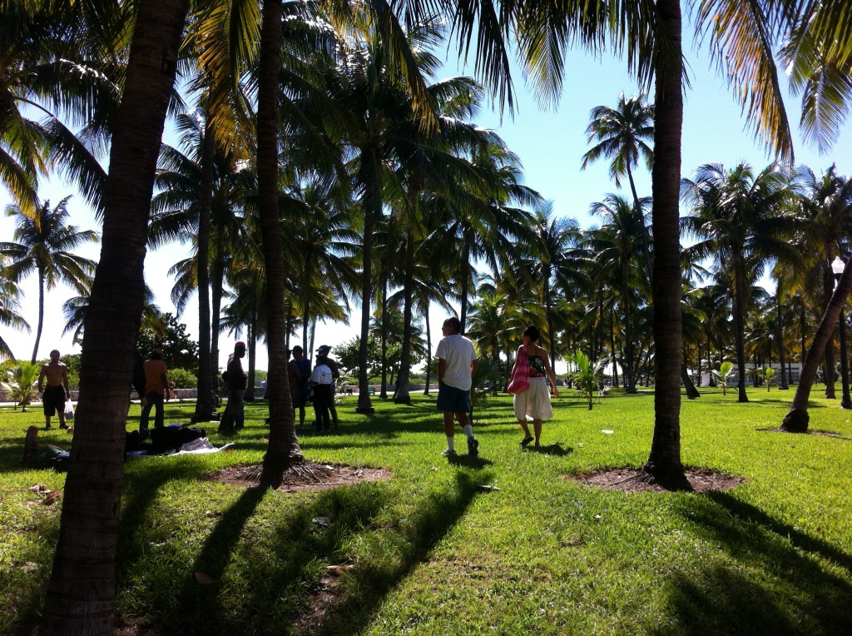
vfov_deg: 40.6
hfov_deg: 52.7
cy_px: 318
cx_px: 426
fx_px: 860
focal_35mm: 35
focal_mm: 3.85
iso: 80
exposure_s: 1/862
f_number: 2.8
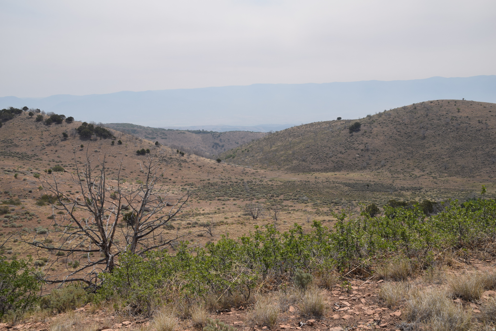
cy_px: 166
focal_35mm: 33
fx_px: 455
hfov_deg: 57.2
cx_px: 248
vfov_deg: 40.0
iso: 100
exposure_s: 1/200
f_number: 11
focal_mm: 22
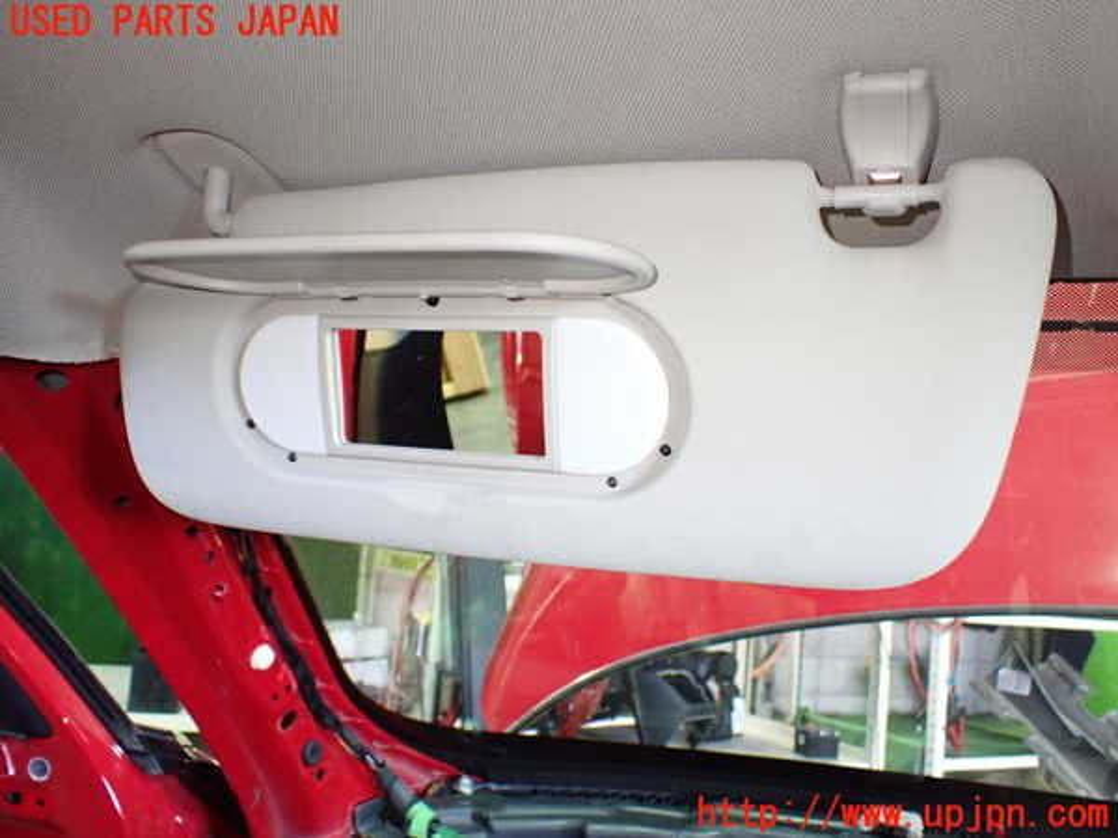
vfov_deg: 46.8
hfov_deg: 60.0
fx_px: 969
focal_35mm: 30
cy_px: 419
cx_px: 559
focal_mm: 5.4
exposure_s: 1/40
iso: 800
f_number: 2.3
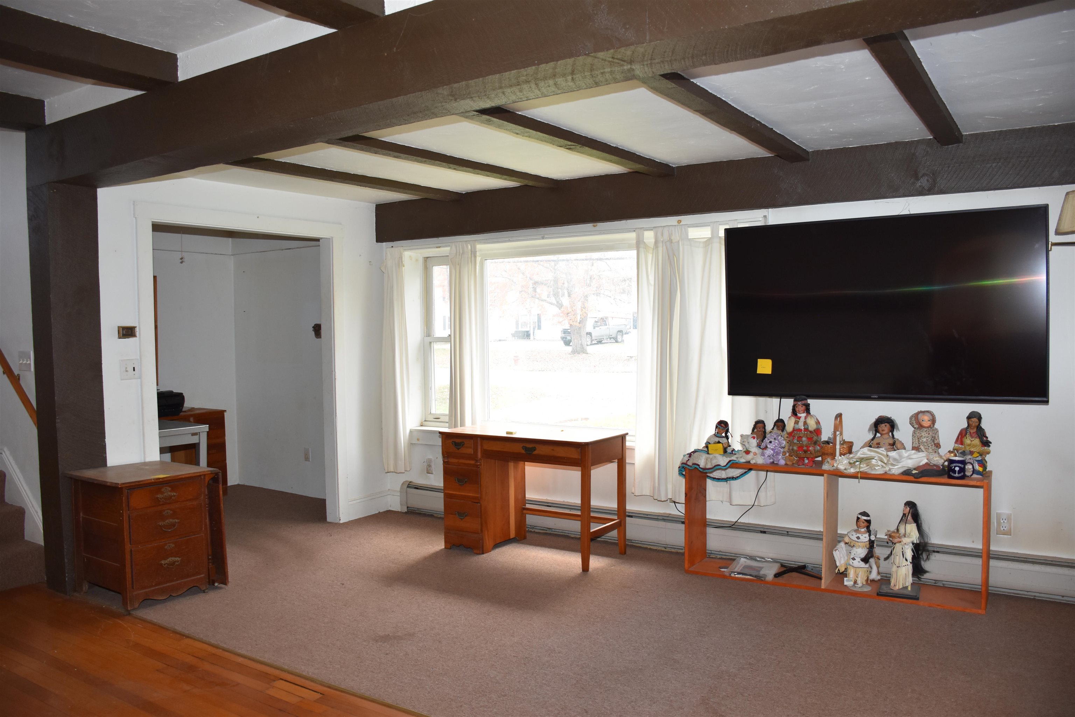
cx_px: 538
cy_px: 358
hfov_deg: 67.4
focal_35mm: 27
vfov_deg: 47.9
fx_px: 806
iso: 500
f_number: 4
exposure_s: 1/60
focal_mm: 18
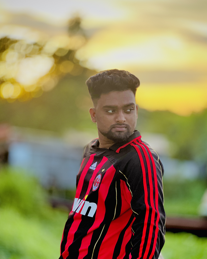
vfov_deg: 20.4
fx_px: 720
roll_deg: -2.5
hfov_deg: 16.4
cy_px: 151
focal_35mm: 94
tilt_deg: -0.7
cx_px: 103
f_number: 2.8
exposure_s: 1/121
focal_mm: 9
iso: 125
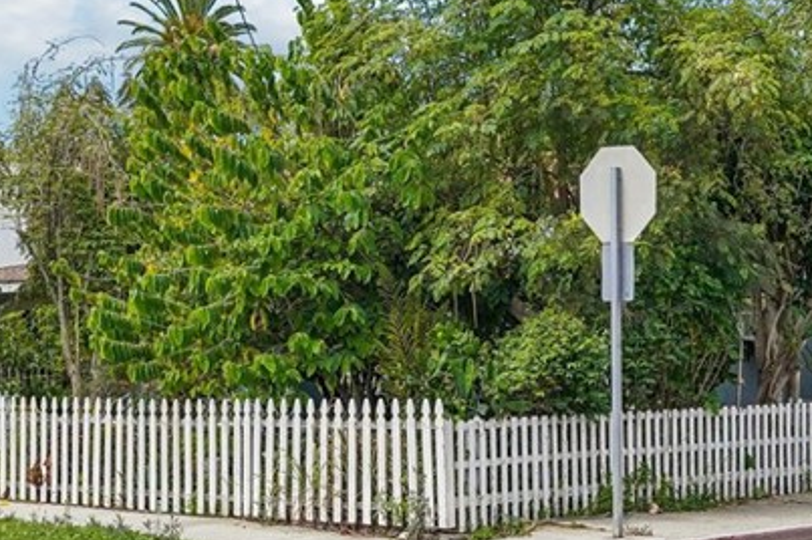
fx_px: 2006
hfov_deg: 22.9
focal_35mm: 89
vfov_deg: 15.3
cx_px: 439
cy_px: 353
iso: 400
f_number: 8
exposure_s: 1/640
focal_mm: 35
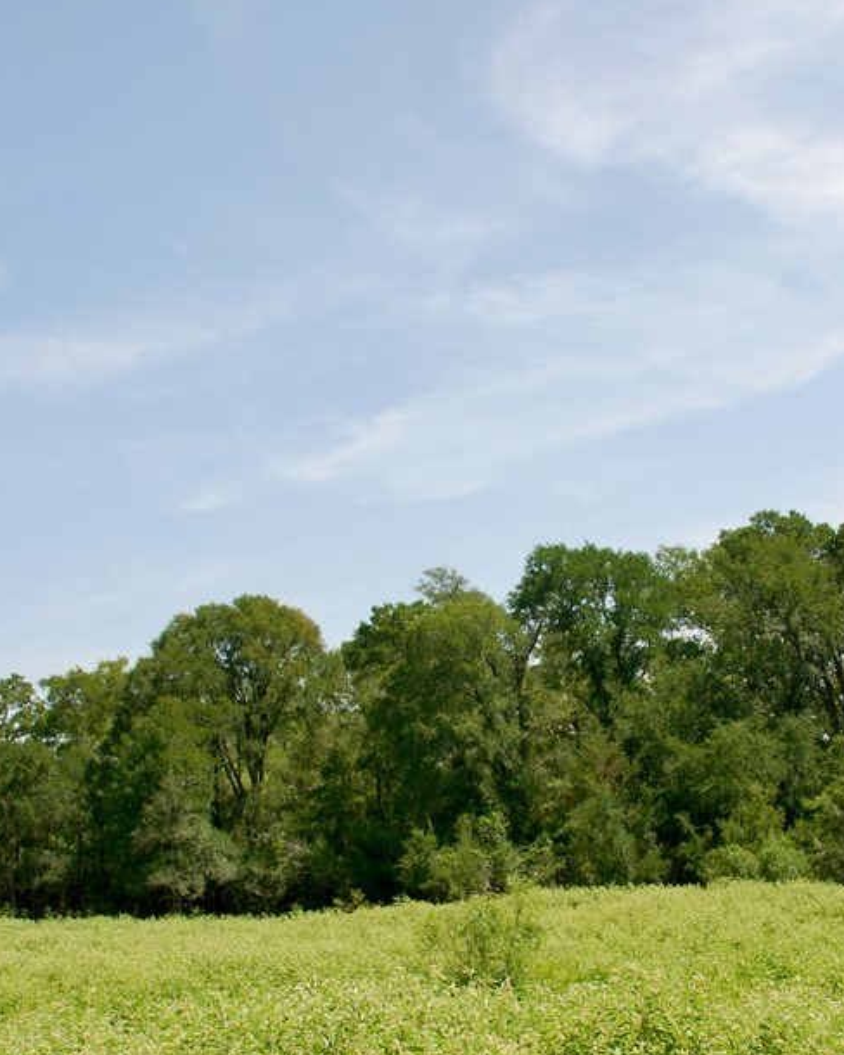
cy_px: 581
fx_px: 1717
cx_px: 515
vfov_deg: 34.1
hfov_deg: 27.5
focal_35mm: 55
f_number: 8
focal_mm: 22
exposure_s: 1/200
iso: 100
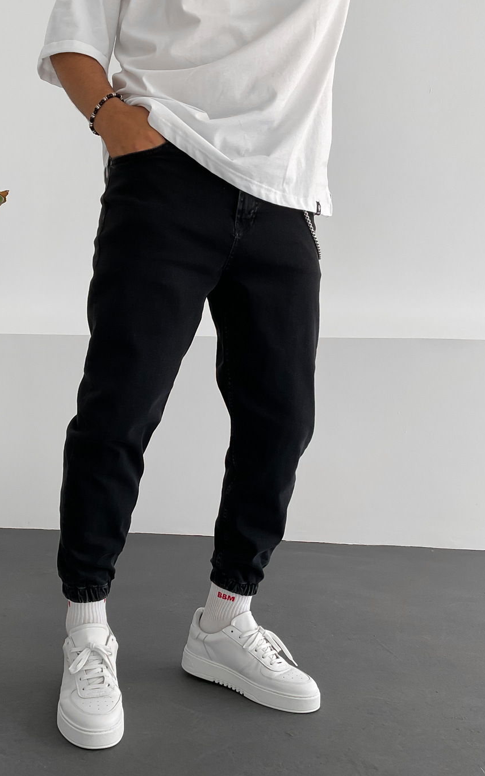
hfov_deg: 35.2
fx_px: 761
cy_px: 403
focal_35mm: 36
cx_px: 189
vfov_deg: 54.0
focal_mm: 3
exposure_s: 1/120
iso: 40
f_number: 1.8
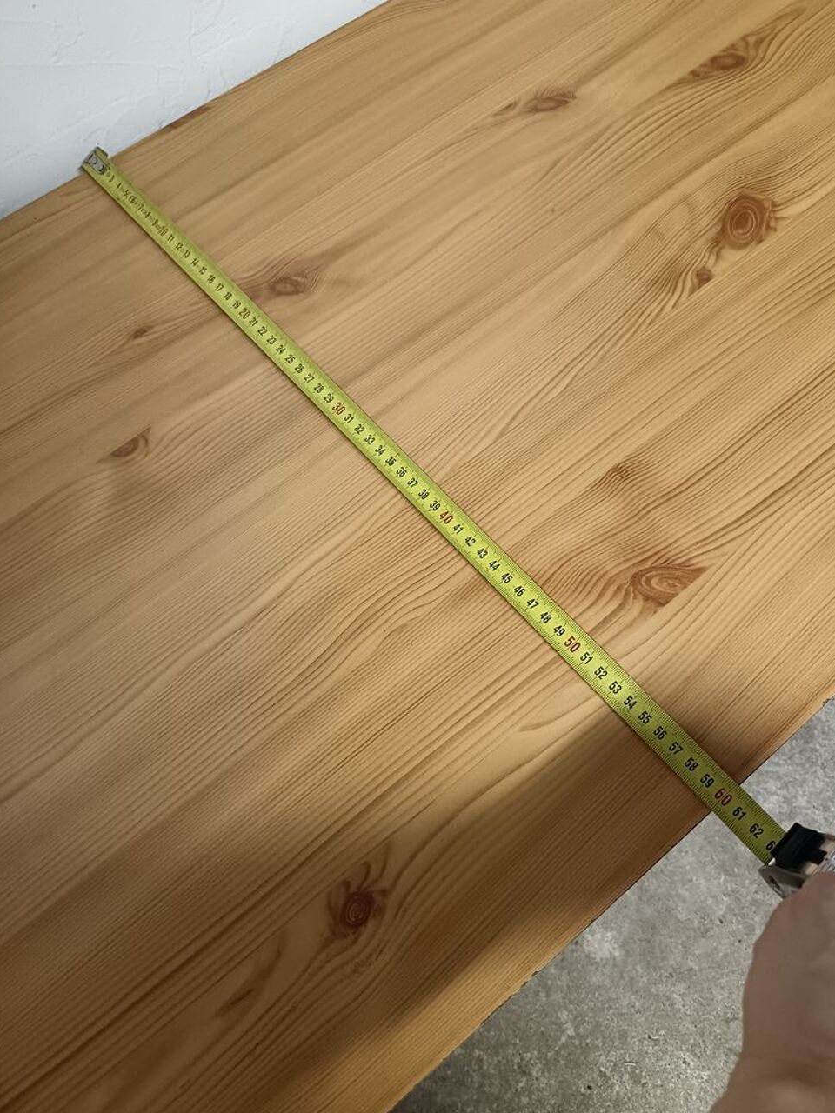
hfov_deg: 54.9
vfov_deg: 69.4
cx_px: 419
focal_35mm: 25
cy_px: 538
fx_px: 804
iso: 3807
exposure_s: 1/33.3
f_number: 1.75
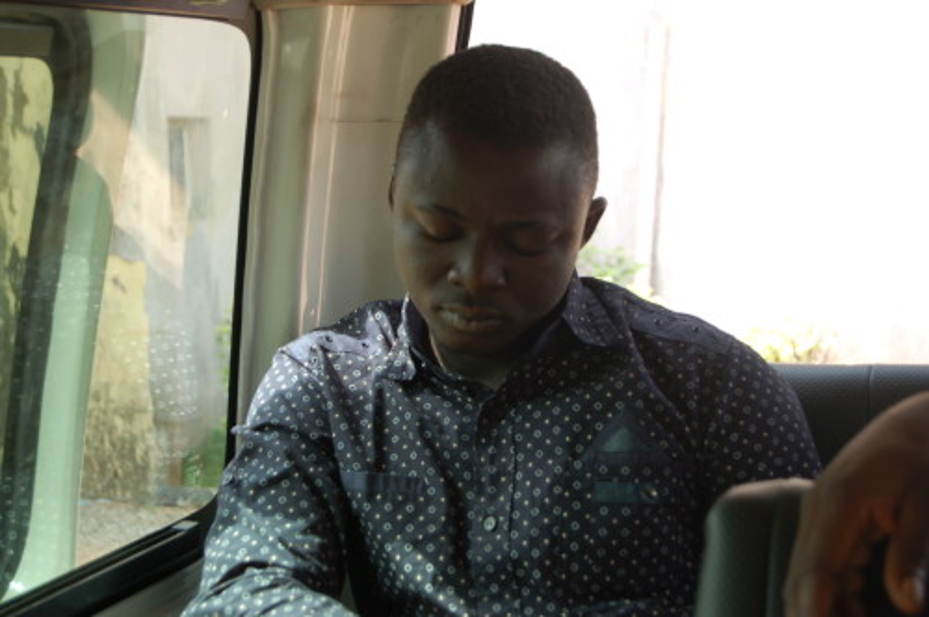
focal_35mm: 75
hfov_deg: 27.0
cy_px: 308
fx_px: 1933
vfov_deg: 18.1
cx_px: 464
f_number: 5.6
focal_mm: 50
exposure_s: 1/80
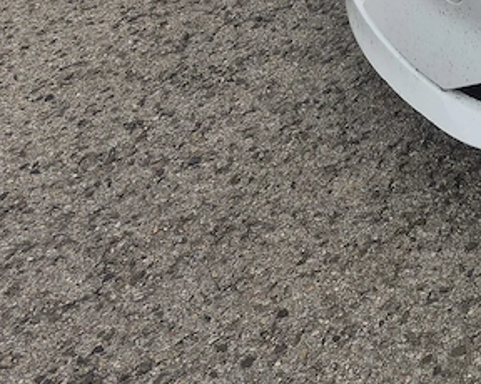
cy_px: -230
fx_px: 1110
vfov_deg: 17.2
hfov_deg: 20.2
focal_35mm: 78
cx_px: 770
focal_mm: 5.4
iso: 25
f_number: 1.8
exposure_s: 1/2312
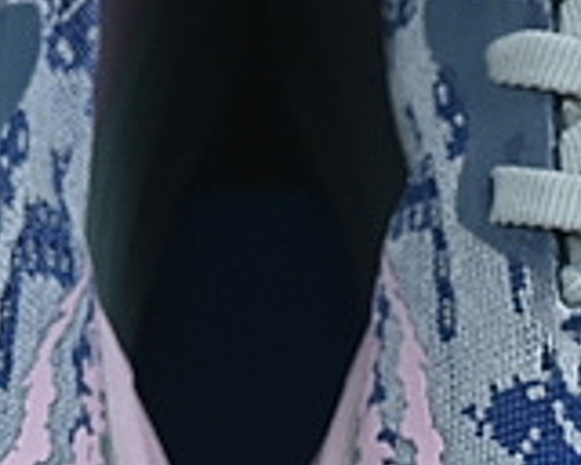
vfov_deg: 3.3
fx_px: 8185
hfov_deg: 4.1
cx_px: 269
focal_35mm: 476
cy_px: 272
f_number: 8
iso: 160
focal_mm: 50
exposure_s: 1/80
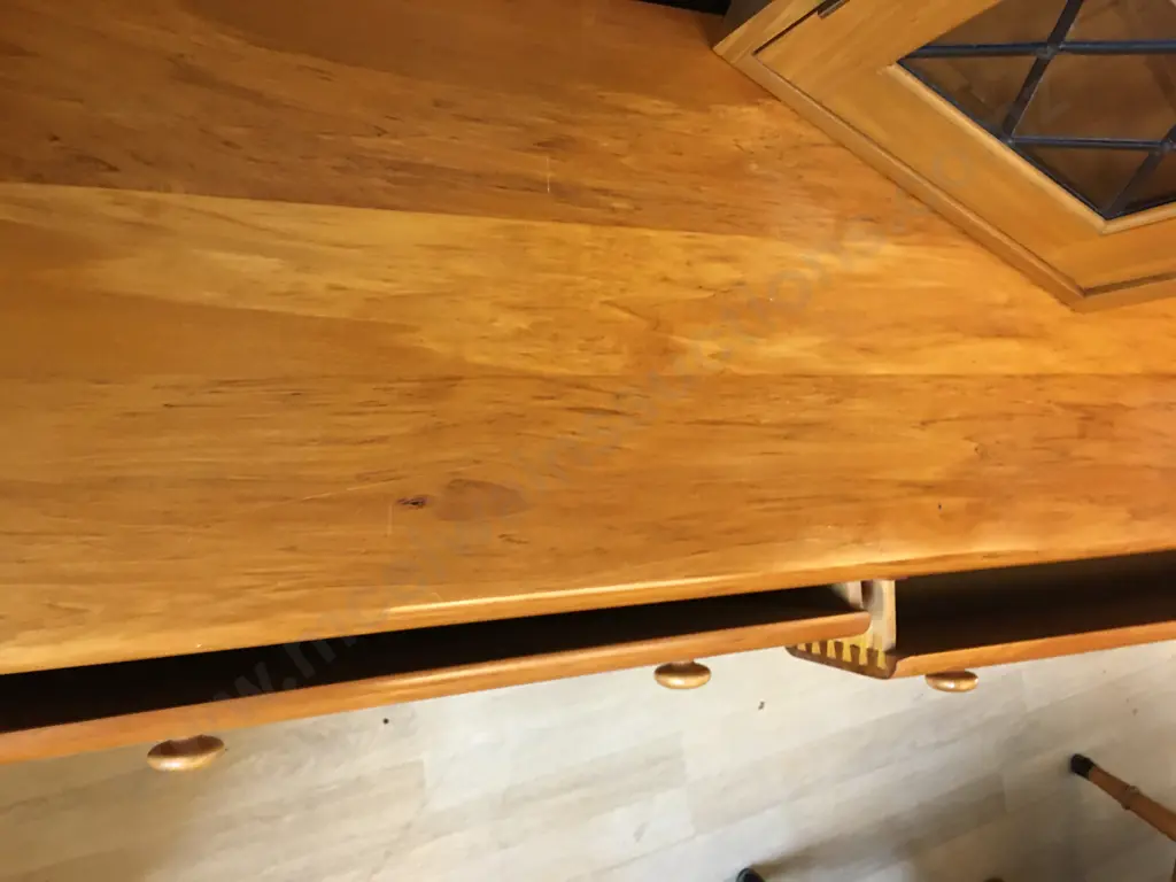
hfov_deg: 61.7
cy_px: 441
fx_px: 985
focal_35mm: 29
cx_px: 588
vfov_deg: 48.2
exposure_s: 1/17
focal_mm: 4.15
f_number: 2.2
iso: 100
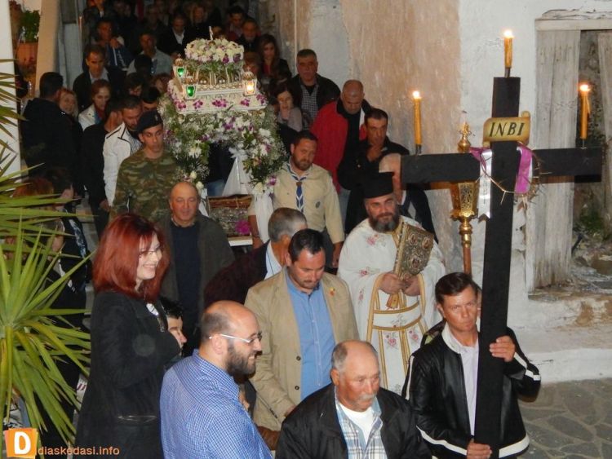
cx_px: 306
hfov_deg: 25.7
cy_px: 230
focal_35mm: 76
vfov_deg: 19.4
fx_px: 1344
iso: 1600
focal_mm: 13.5
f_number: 4.2
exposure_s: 1/30
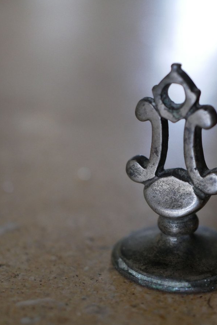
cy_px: 162
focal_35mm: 84
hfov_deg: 16.1
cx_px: 192
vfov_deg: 24.2
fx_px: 759
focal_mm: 30
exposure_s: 1/125
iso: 2000
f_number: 3.5
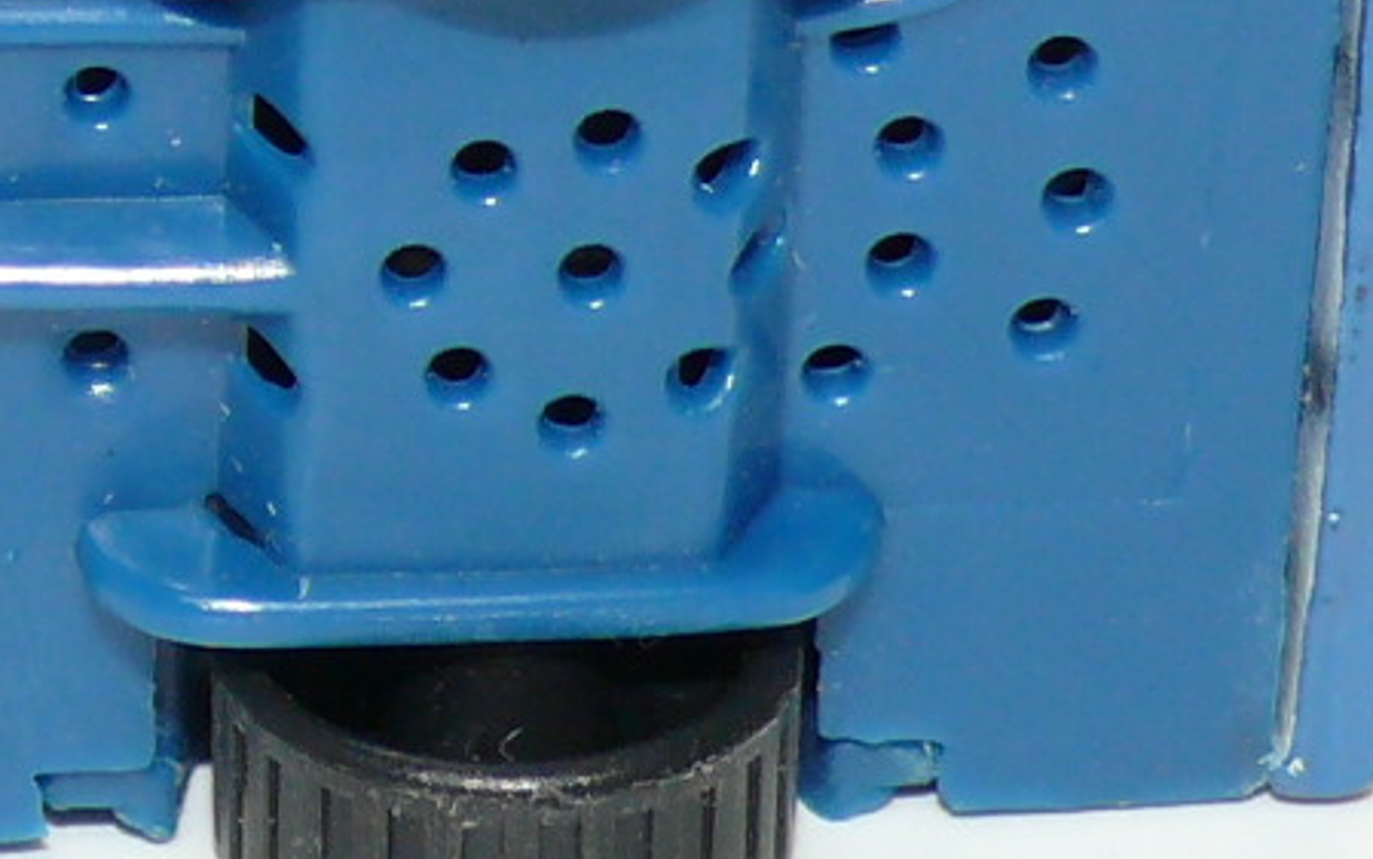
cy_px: -287
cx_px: -275
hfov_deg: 6.8
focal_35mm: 306
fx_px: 11454
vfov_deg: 4.3
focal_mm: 11.9
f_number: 4
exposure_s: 1/30
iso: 100
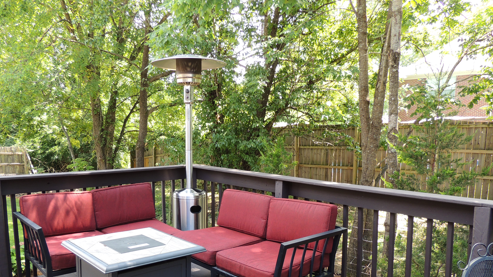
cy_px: 186
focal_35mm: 30
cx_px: 212
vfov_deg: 38.5
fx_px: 392
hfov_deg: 64.0
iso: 100
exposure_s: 1/80
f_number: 3
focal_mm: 4.3
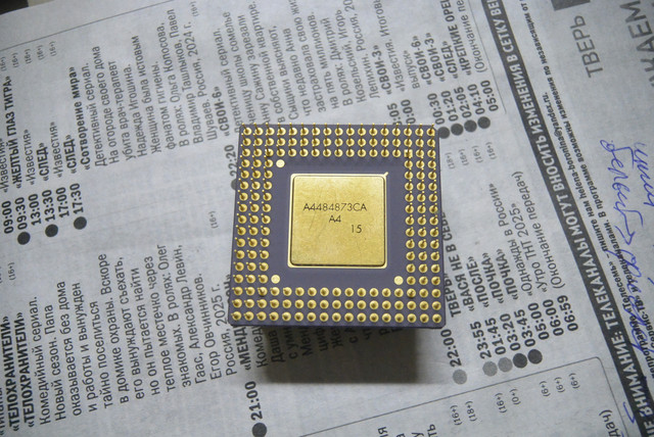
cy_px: 218
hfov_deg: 63.6
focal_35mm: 29
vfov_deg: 45.0
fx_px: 527
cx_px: 327
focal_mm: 11
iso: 1800
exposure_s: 1/125
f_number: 3.5
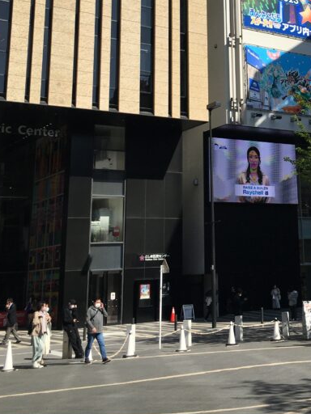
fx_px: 695
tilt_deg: +17.5
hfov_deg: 24.6
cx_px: 275
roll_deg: +2.9
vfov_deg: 32.0
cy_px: 58
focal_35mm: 58
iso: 25
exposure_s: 1/1923
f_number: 2.2
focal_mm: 4.15
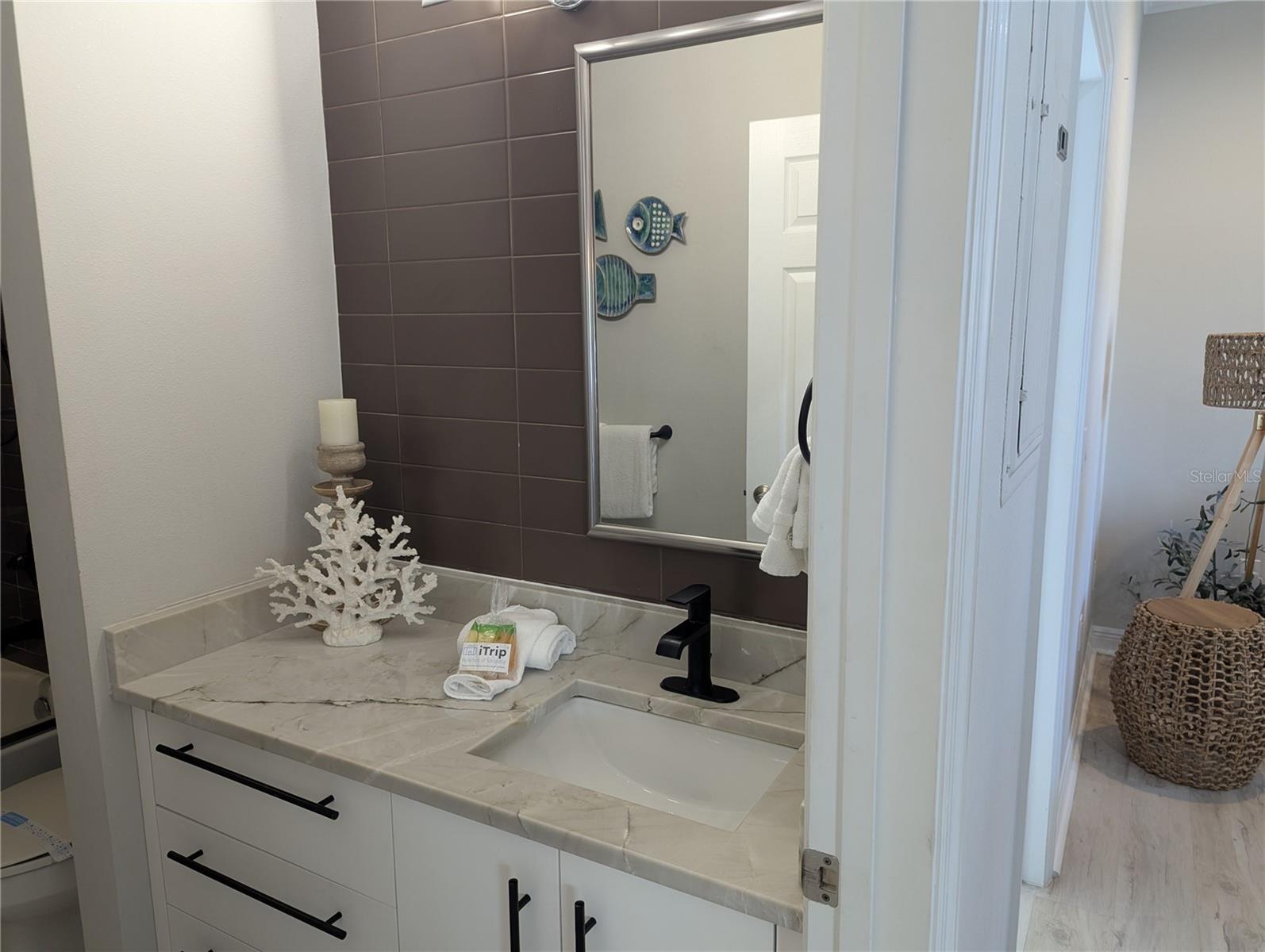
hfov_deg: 71.5
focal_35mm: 24
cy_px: 476
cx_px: 632
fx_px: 878
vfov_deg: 56.9
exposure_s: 1/24
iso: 76
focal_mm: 6.81
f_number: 1.85
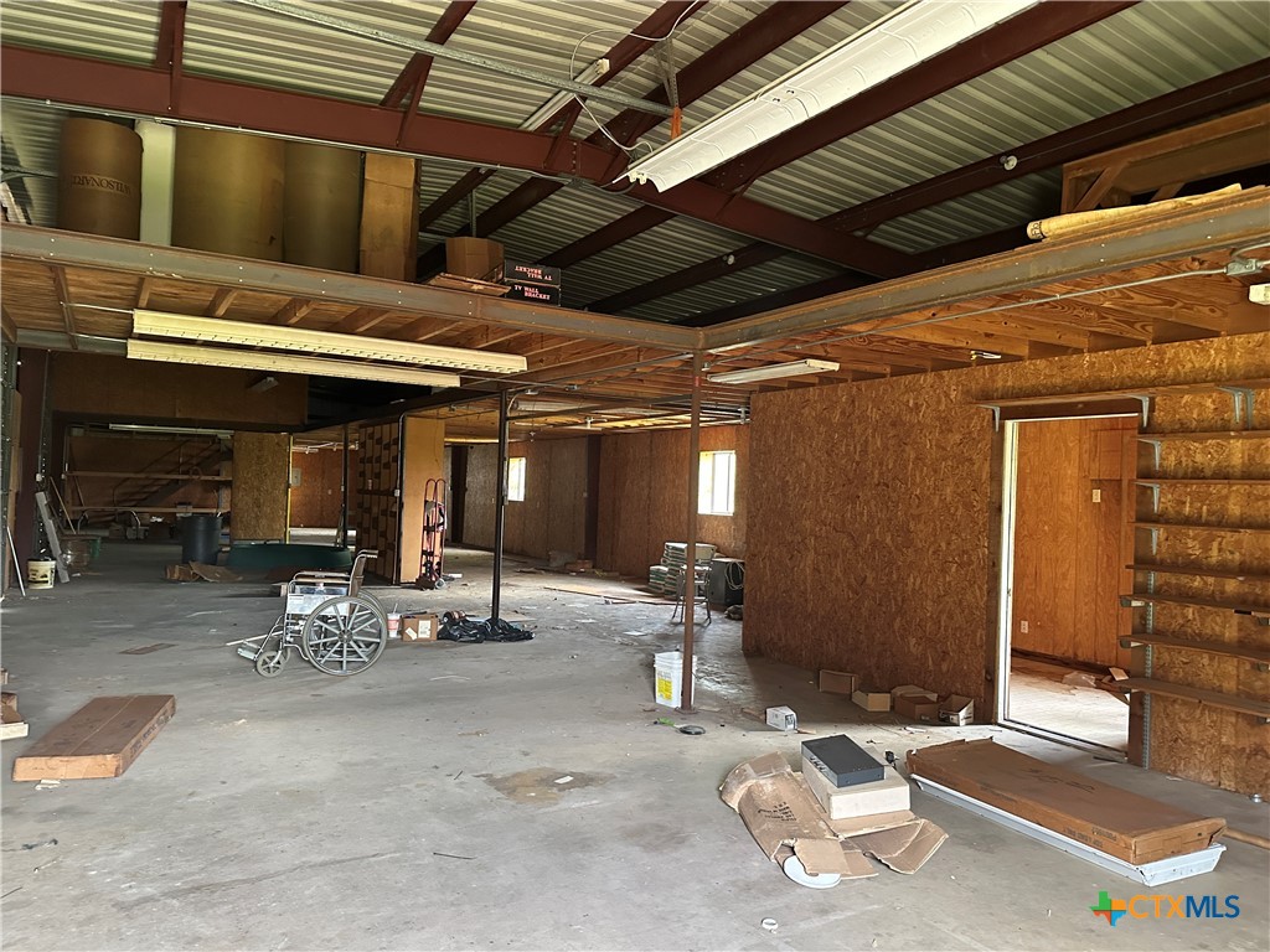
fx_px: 881
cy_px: 476
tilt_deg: -0.4
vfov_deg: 56.8
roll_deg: -1.3
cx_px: 635
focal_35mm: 24
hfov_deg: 71.6
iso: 640
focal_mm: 6.86
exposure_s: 1/60
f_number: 1.78
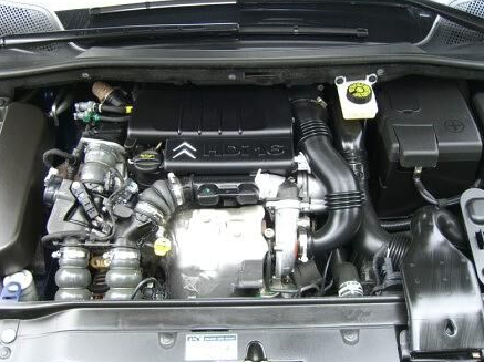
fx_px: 545
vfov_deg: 36.8
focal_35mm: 39
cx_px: 245
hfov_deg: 47.9
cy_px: 179
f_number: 2.8
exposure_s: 1/80
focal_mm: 7.9
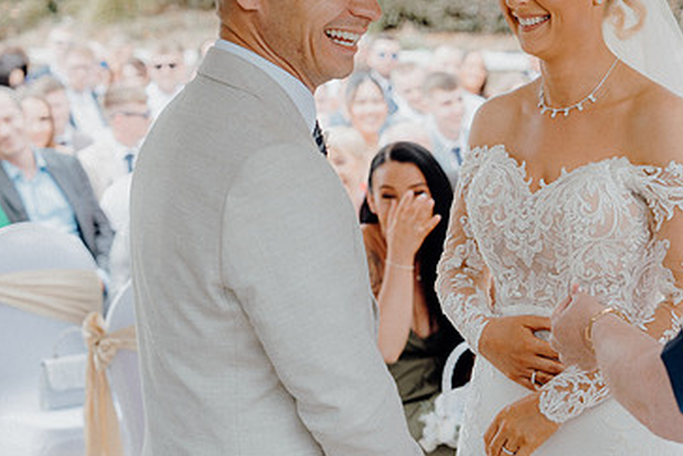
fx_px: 1726
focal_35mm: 91
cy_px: 163
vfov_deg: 15.0
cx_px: 493
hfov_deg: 22.2
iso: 125
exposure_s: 1/200
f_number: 3.5
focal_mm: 57
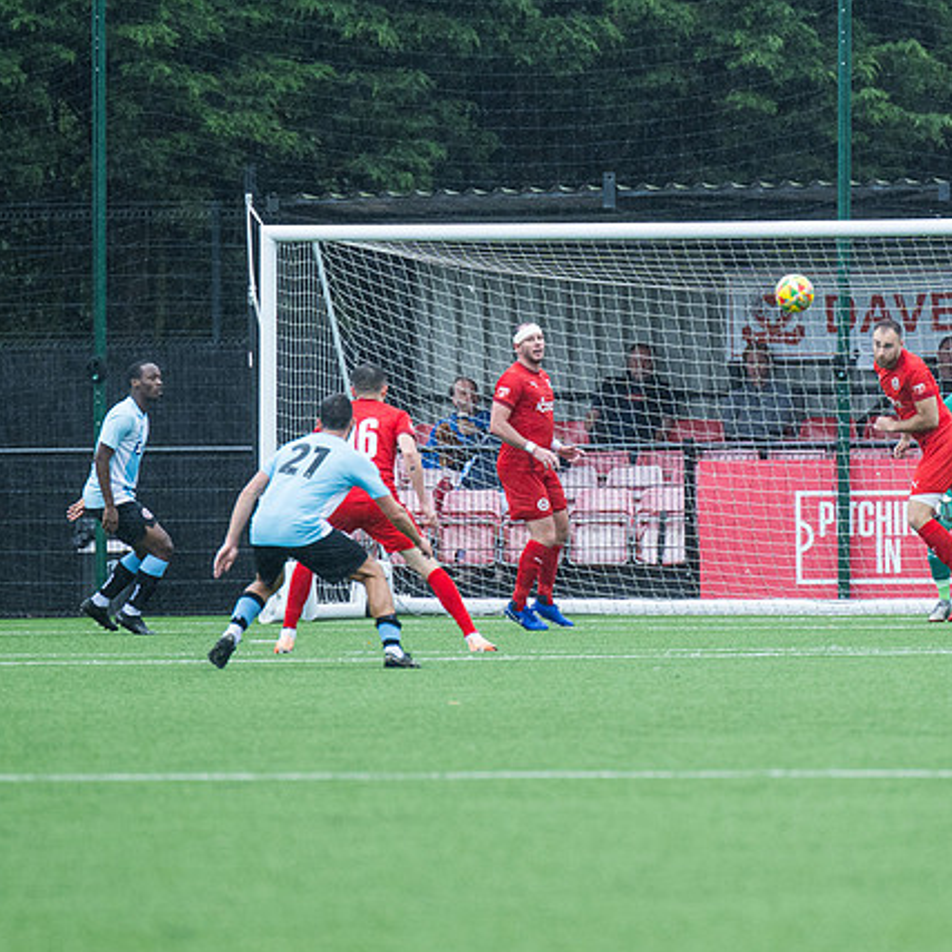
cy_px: 379
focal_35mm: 556
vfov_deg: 3.2
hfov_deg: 3.2
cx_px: 879
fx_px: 17300
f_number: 4.5
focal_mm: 280
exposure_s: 1/1000
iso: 1000
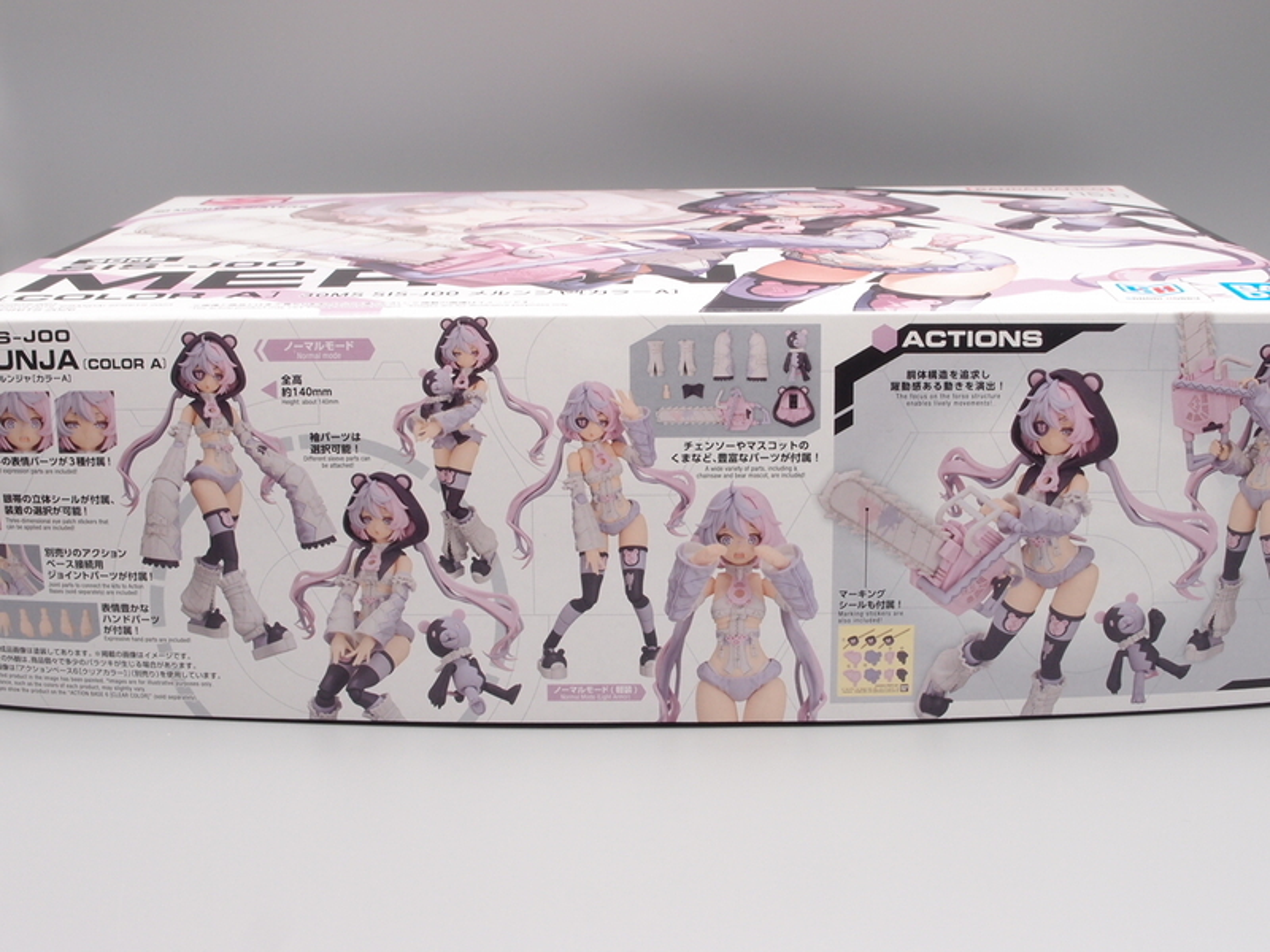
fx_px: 1504
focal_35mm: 41
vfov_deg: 35.1
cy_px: 476
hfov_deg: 45.8
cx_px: 635
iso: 100
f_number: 8
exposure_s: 1/8
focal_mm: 8.99
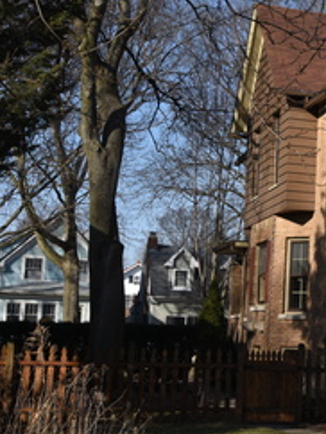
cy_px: 239
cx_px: 534
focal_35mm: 89
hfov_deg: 15.0
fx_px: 1116
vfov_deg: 22.0
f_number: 9
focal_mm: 35
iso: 200
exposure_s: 1/320
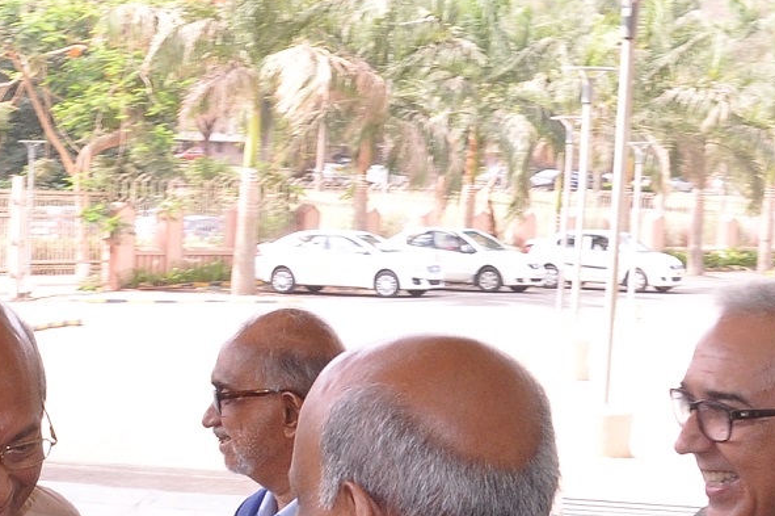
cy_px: 446
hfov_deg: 20.4
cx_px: -54
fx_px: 2065
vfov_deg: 14.1
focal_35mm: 96
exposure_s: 1/125
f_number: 10
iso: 800
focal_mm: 18
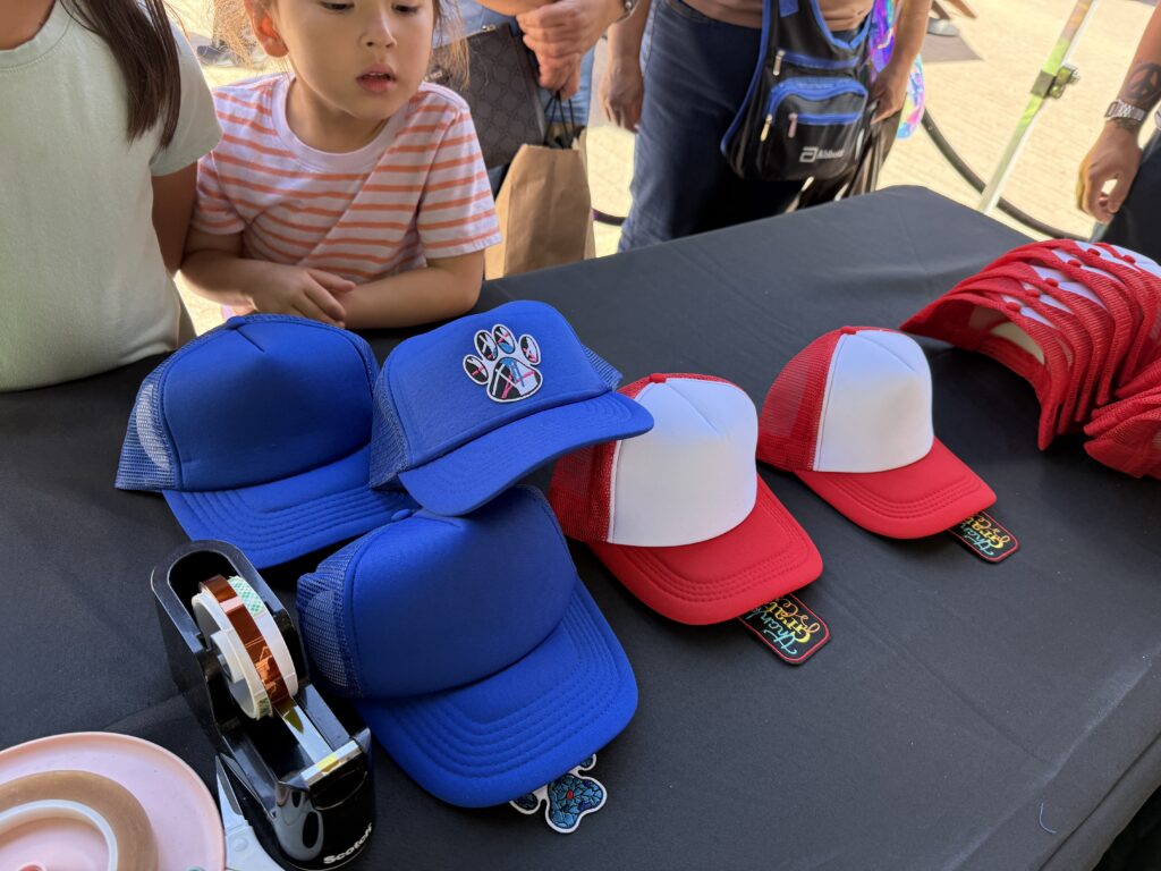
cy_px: 436
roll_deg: -12.1
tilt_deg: -39.5
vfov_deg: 56.8
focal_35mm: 24
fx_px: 805
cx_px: 580
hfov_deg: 71.6
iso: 125
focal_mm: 6.76
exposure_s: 1/234
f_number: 1.78
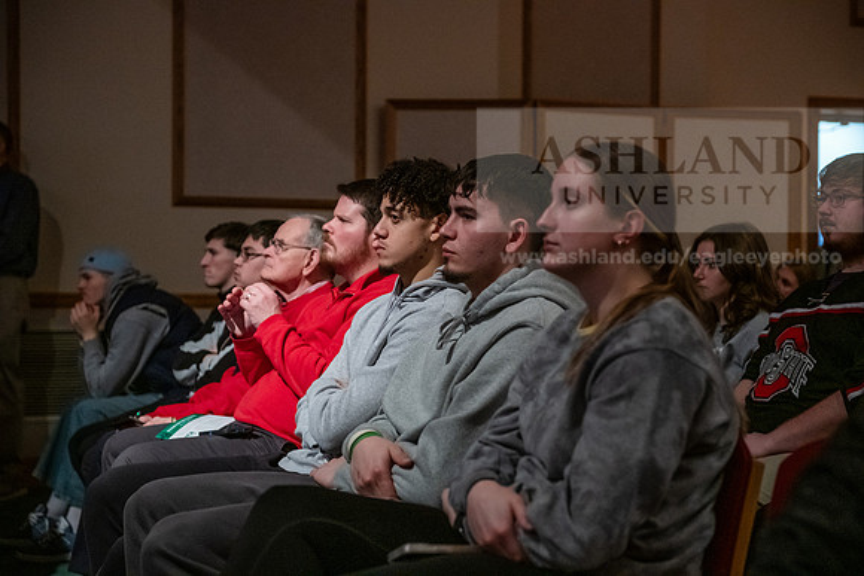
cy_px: 288
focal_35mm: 62
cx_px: 432
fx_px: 1488
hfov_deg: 32.4
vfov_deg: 21.9
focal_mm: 62
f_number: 3.2
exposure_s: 1/160
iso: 4000
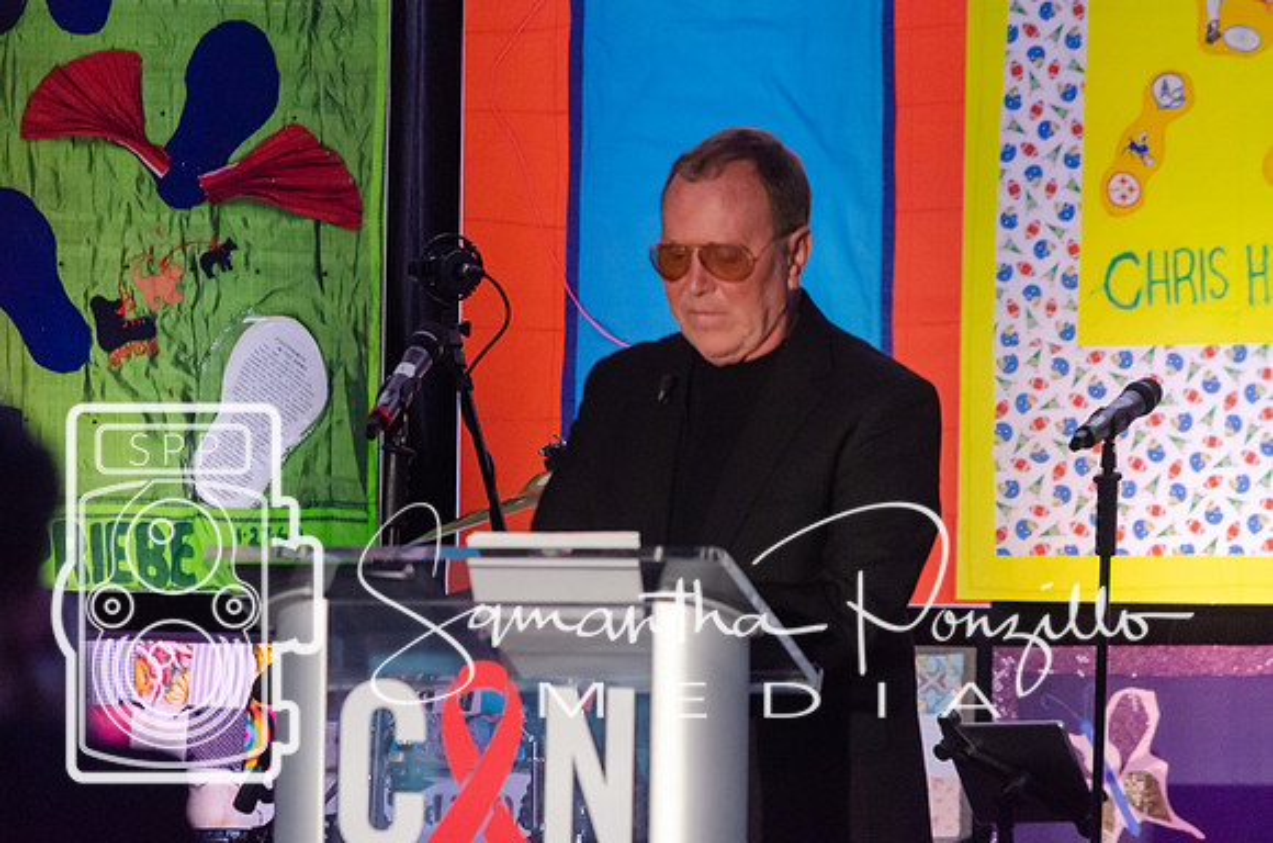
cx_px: 636
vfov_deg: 3.5
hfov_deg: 5.3
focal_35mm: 390
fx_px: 13761
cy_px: 422
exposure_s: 1/80
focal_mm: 260
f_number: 5.6
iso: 3200
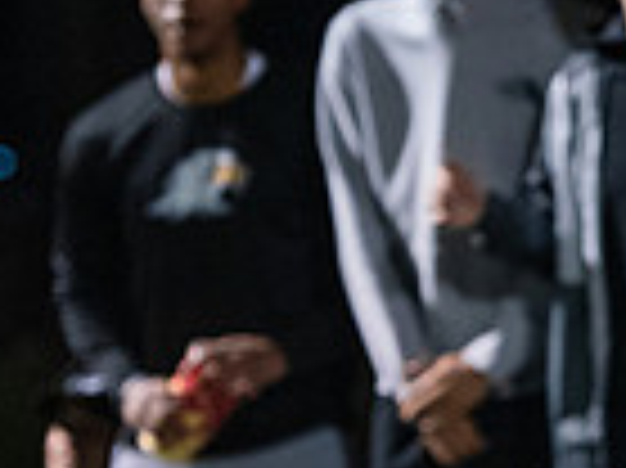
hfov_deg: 4.2
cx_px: 878
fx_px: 8420
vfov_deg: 3.2
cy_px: 425
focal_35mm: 466
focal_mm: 116
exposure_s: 1/400
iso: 8000
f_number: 2.8
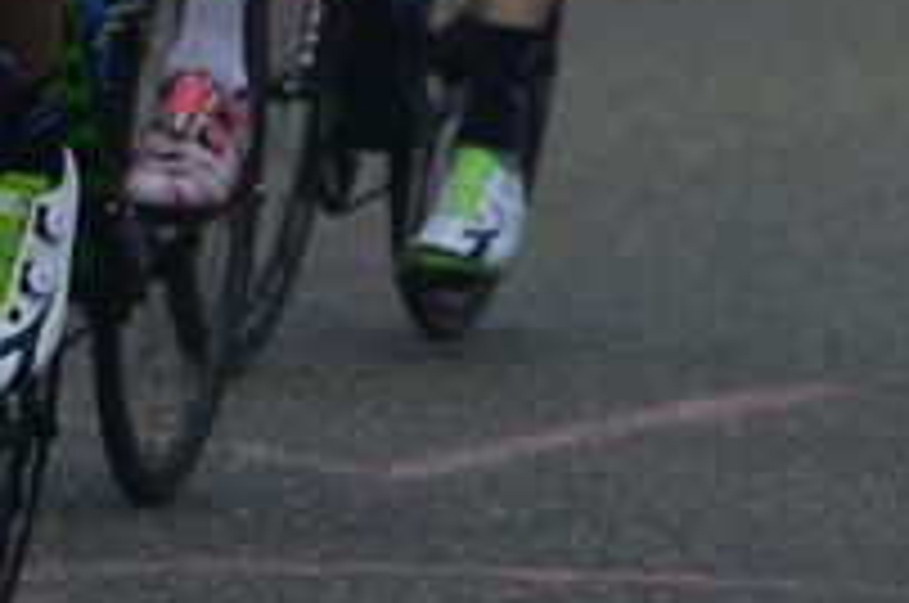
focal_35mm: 760
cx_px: 1940
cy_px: -83
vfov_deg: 1.8
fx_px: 19159
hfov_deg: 2.7
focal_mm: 150
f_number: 5.6
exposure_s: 1/1000
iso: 500
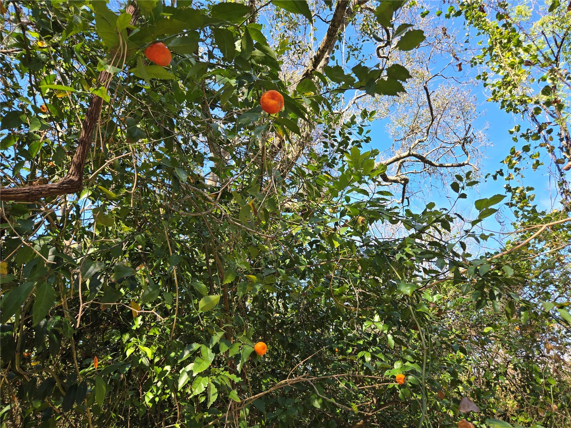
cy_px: 214
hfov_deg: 73.9
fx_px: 379
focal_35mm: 23
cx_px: 286
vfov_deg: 58.9
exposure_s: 1/358
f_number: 1.8
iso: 25
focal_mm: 5.4
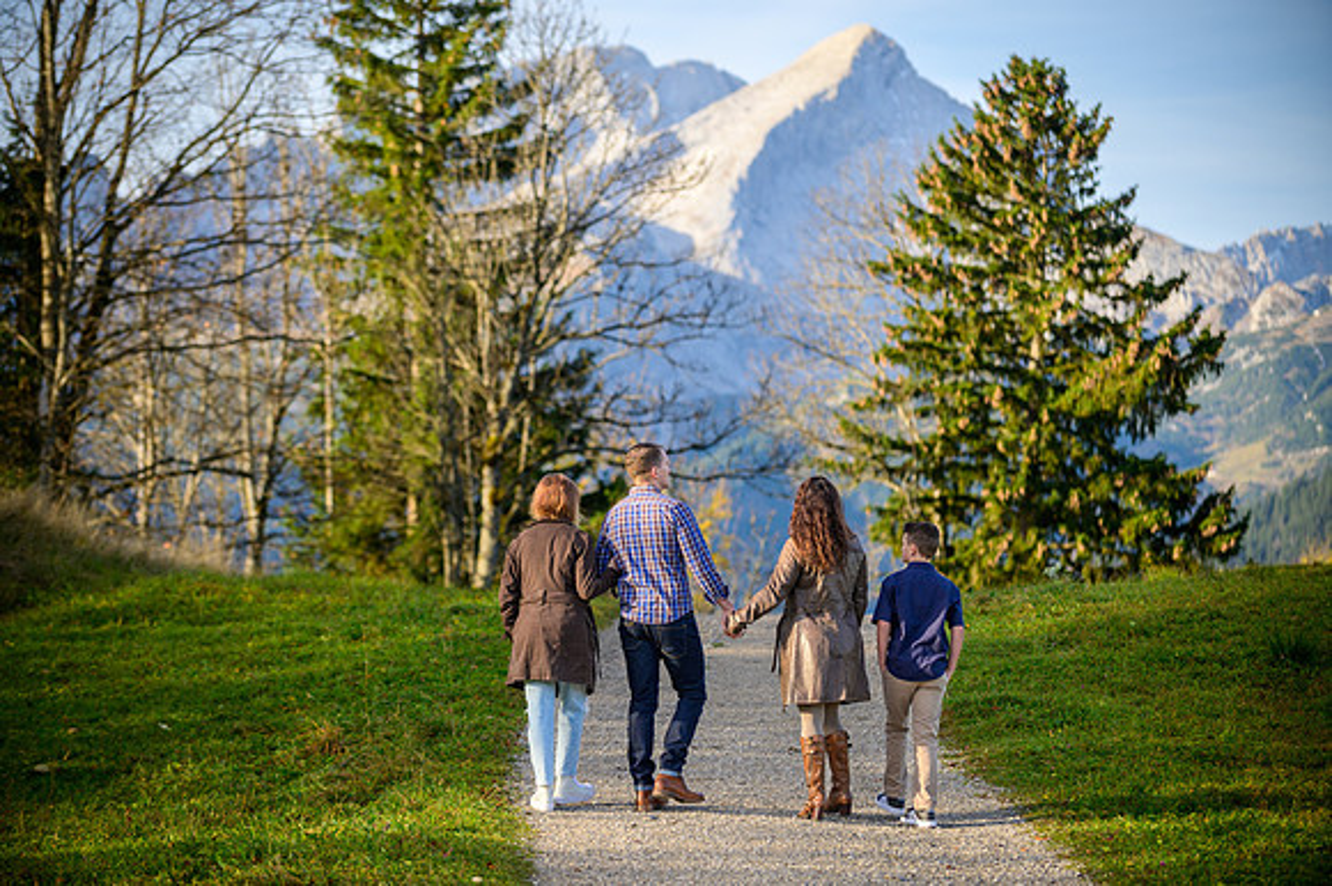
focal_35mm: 116
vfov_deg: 11.8
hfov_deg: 17.7
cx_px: 666
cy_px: 443
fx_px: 4289
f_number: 3.2
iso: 100
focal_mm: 116
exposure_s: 1/800
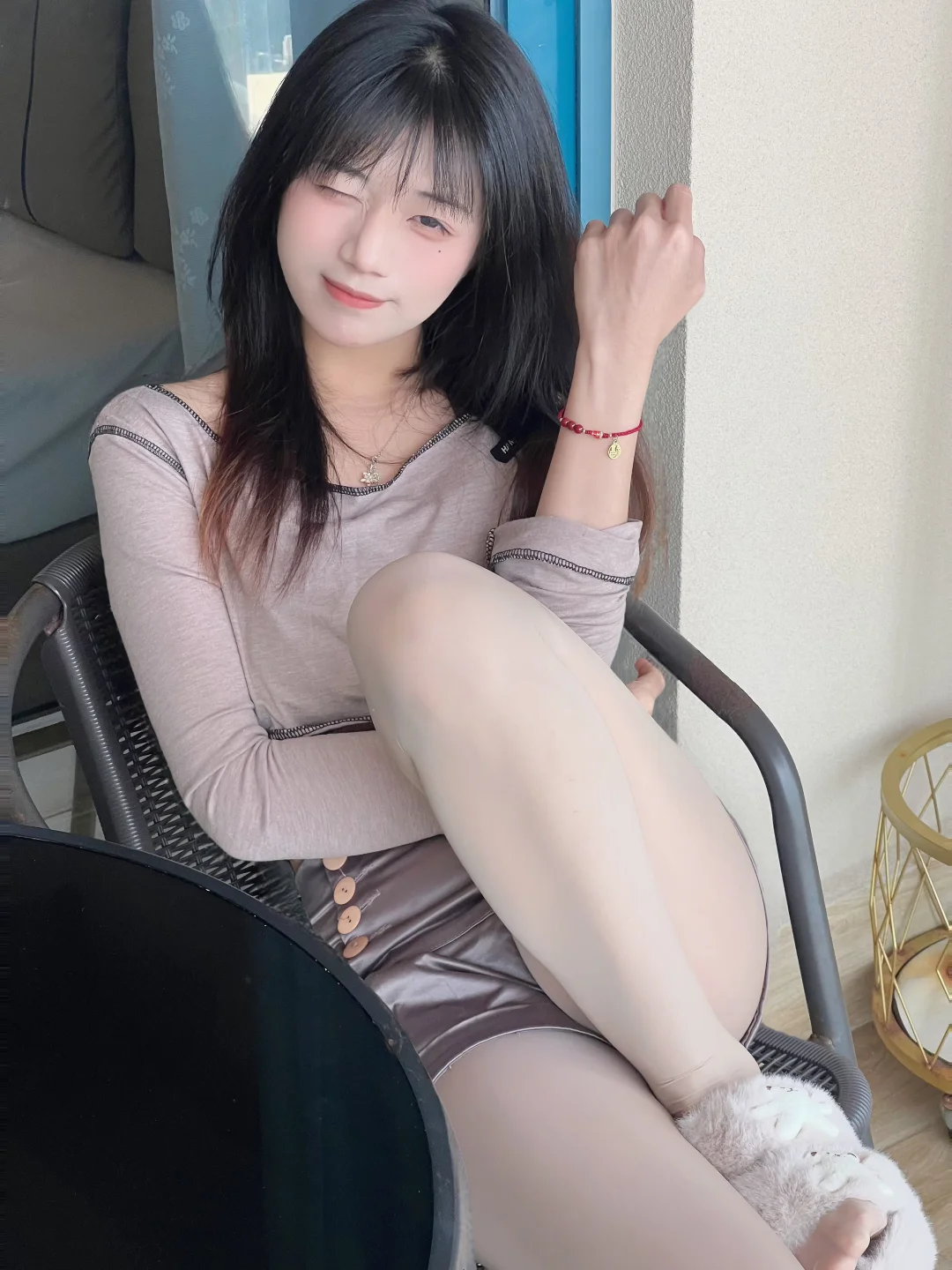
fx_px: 2824
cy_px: 635
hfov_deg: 19.1
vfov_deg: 25.3
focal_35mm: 77
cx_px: 476
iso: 125
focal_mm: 9
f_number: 2.8
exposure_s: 1/99
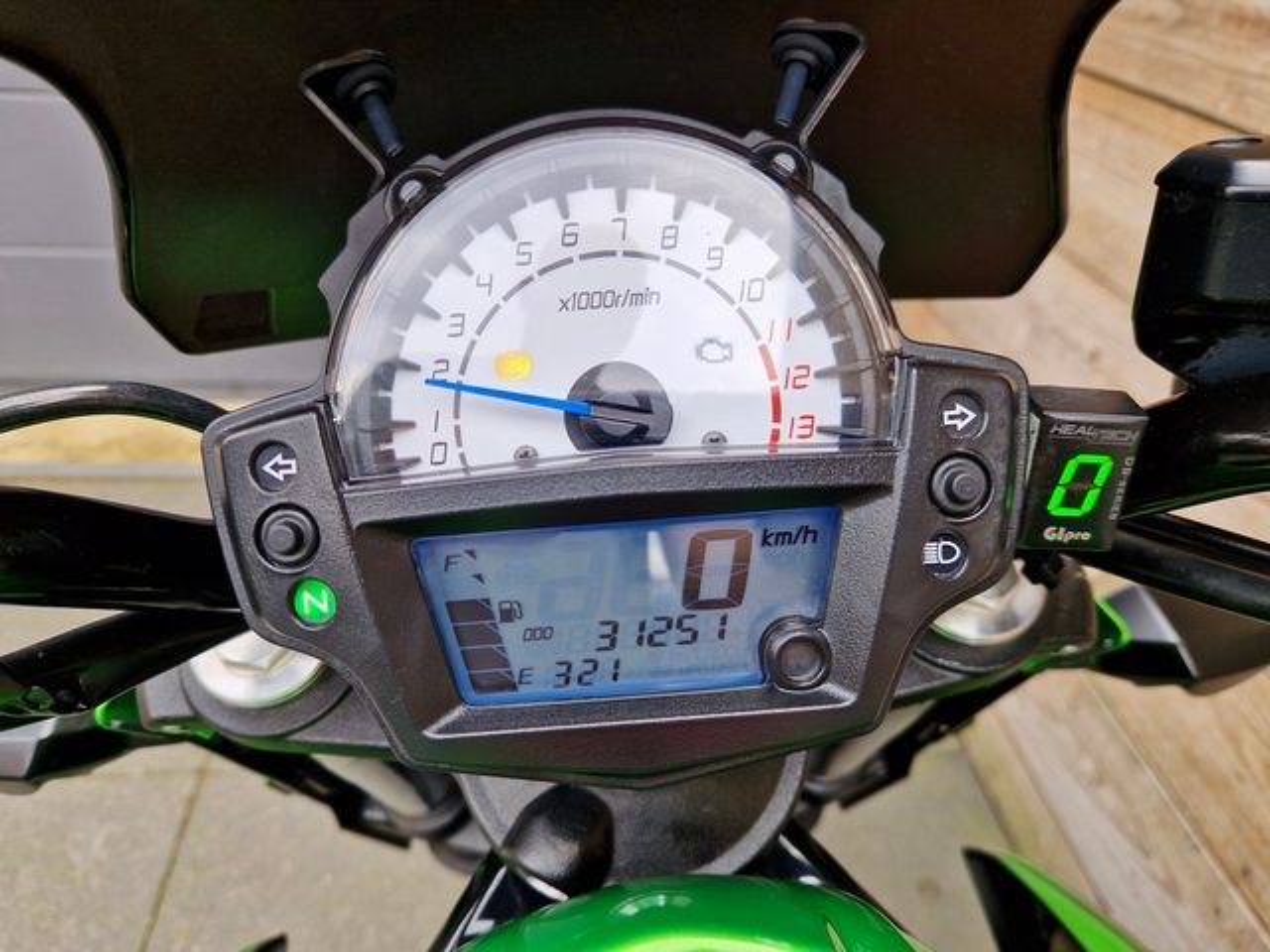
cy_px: 476
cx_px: 635
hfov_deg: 73.9
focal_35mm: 23
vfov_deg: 58.9
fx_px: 844
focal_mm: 5.4
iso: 50
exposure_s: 1/289
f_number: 1.8
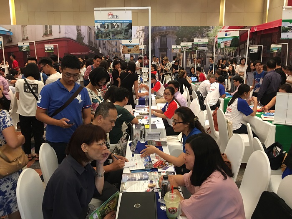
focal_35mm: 29
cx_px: 146
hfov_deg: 61.7
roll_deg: -0.4
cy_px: 110
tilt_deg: -10.4
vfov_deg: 48.2
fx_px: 245
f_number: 2.2
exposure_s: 1/17
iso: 100
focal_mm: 4.15
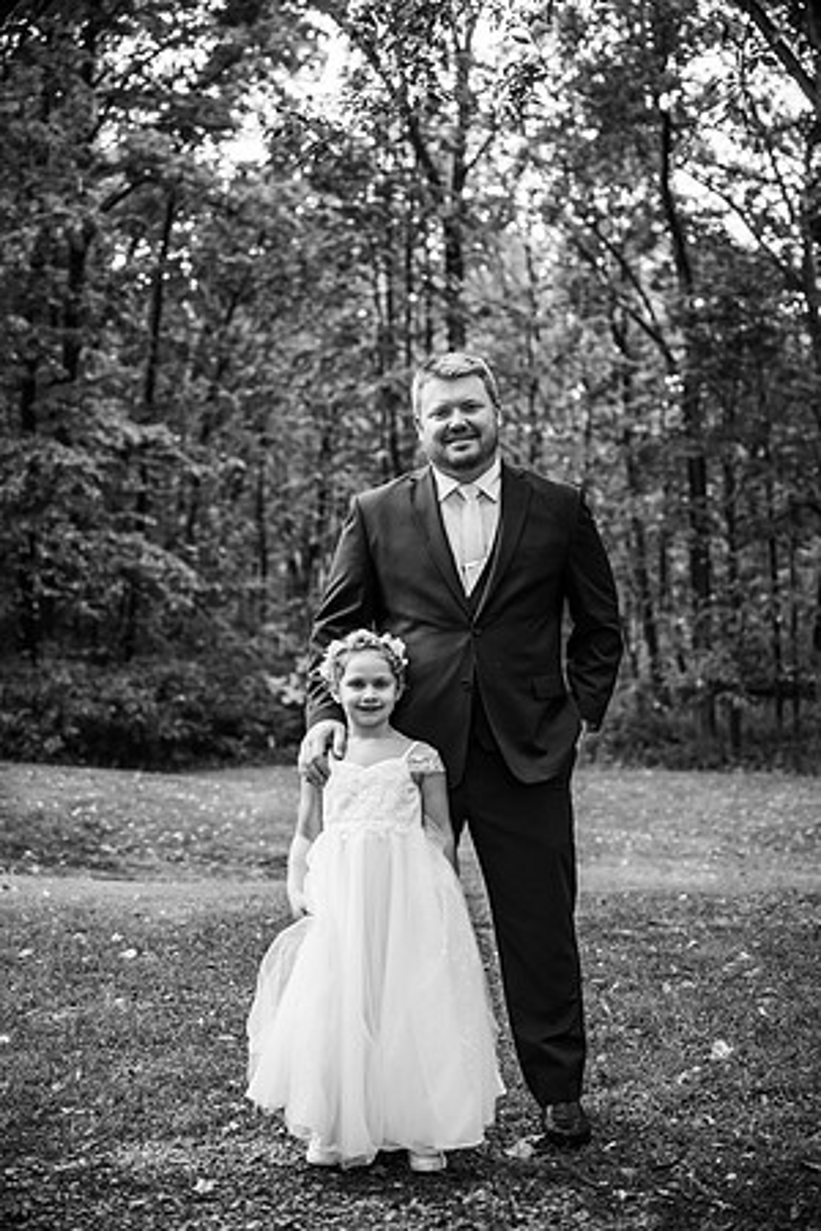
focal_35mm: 50
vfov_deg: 39.6
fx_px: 1710
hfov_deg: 27.0
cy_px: 616
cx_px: 410
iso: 200
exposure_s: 1/400
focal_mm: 50
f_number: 2.8
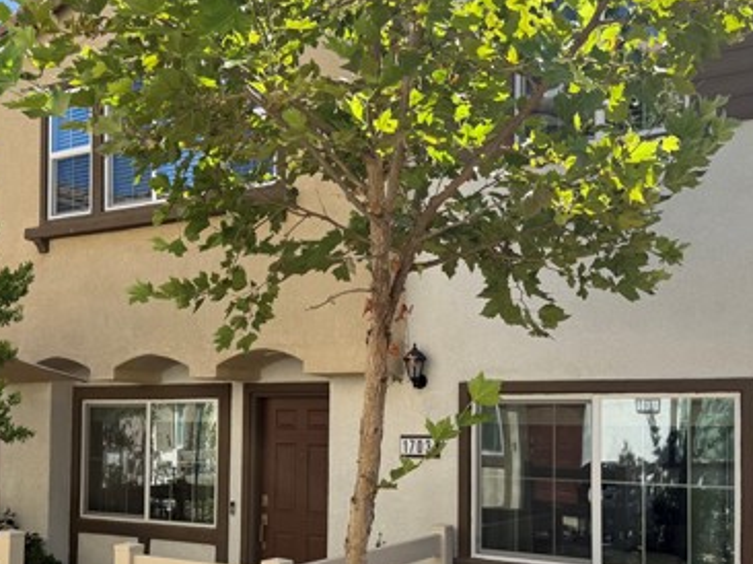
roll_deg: -0.5
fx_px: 913
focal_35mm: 42
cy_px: 393
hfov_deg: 44.7
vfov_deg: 33.9
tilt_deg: +1.5
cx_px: 333
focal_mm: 6.76
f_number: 1.78
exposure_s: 1/1770
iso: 80
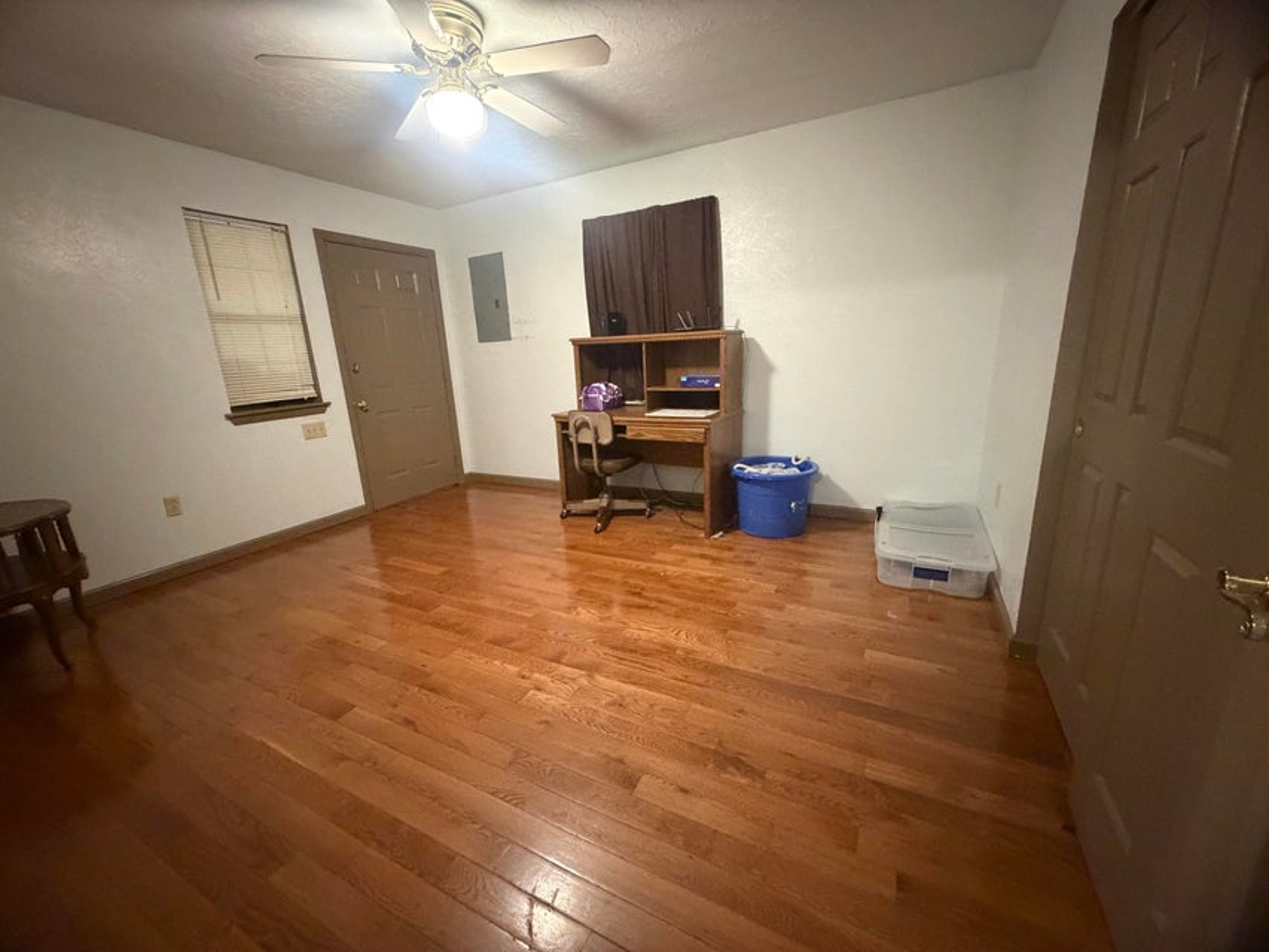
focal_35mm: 14
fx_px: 513
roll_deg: +2.8
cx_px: 634
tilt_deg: -14.6
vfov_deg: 85.7
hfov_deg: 102.1
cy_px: 476
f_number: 2.2
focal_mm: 2.22
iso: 1000
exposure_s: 1/40
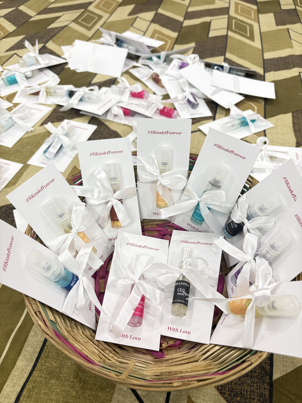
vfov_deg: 67.3
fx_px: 302
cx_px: 151
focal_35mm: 26
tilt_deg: -47.4
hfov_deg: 53.1
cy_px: 202
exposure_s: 1/50
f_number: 1.6
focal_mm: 5.96
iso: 250
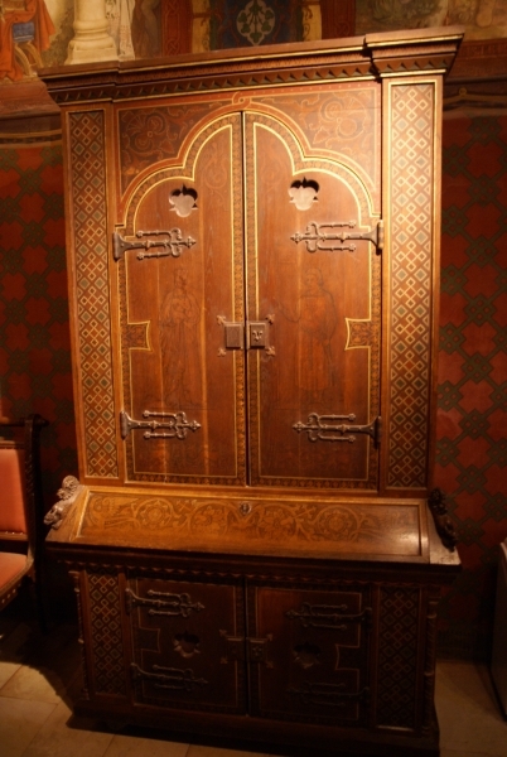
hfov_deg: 50.6
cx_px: 254
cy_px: 378
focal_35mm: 26
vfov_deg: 70.4
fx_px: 537
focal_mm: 17
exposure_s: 1/5
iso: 400
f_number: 2.8
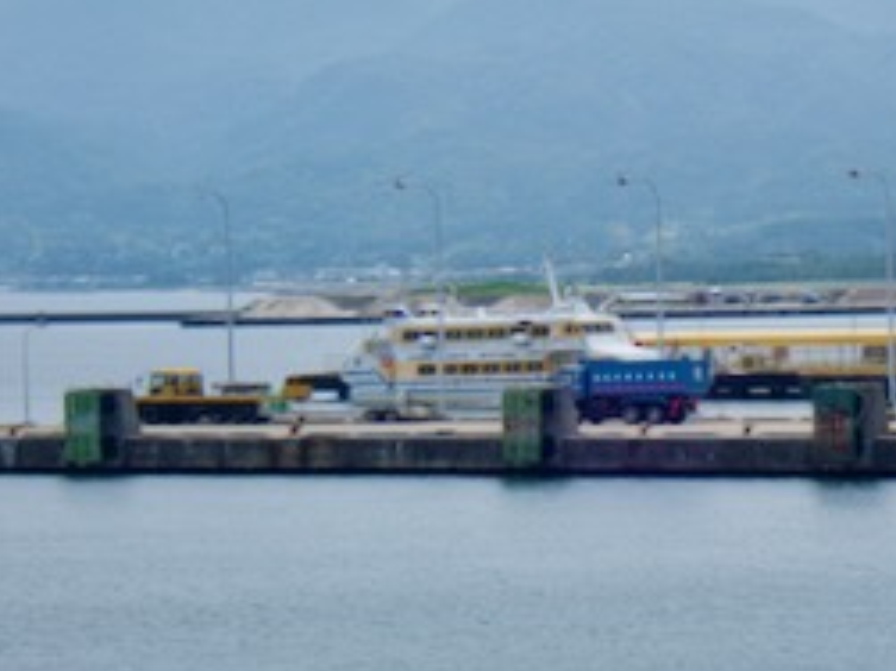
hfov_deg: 10.3
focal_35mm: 191
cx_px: 657
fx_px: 4941
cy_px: 410
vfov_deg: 7.8
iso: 100
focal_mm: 18
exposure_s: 1/400
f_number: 6.3
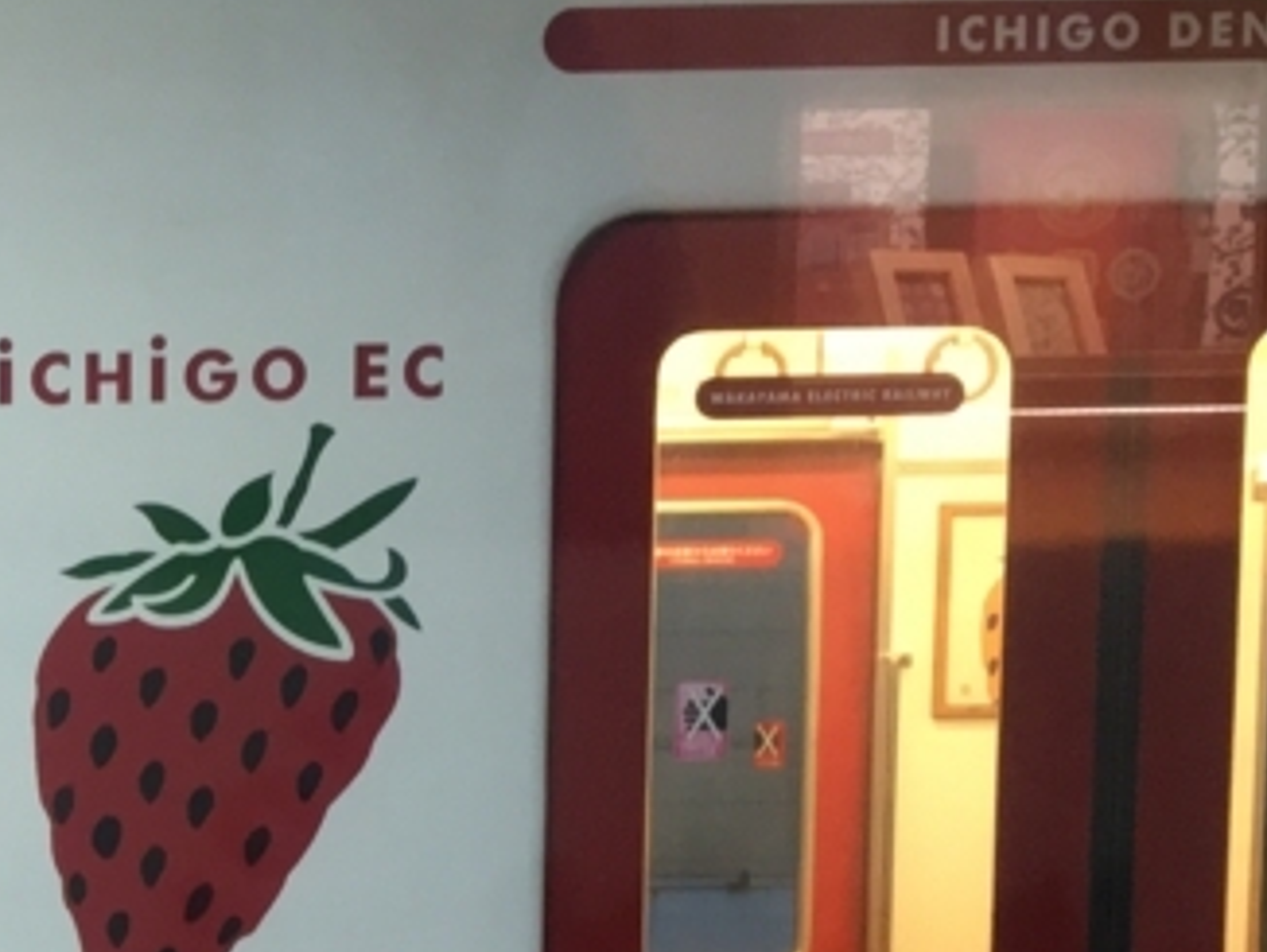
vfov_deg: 15.7
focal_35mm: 91
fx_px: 3333
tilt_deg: -6.1
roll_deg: +0.5
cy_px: 1142
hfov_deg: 20.0
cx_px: -326
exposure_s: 1/30
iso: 160
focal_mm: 4.15
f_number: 2.2
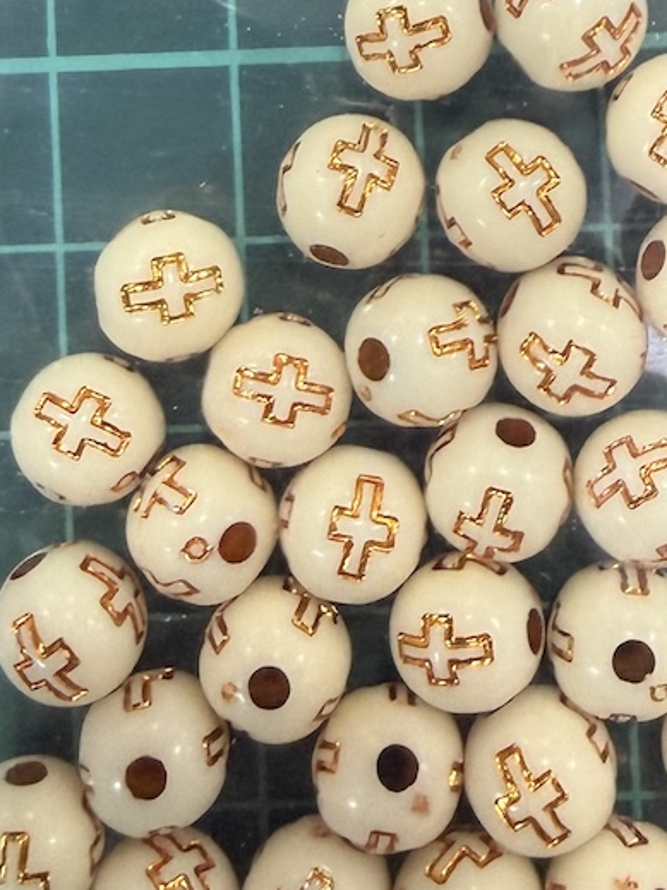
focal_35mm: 37
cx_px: 372
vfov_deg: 50.0
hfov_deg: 38.6
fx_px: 951
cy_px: 506
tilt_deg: -85.9
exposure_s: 1/60
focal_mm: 2.22
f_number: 2.2
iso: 400
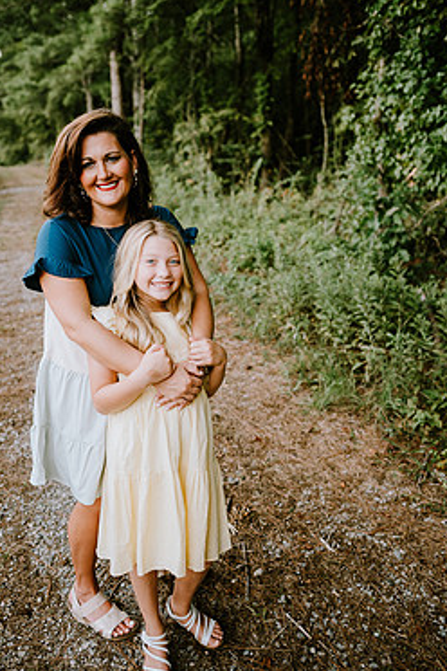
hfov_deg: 44.9
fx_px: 540
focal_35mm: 29
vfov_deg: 63.6
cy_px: 314
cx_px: 205
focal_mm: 24
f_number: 2.2
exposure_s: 1/250
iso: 320
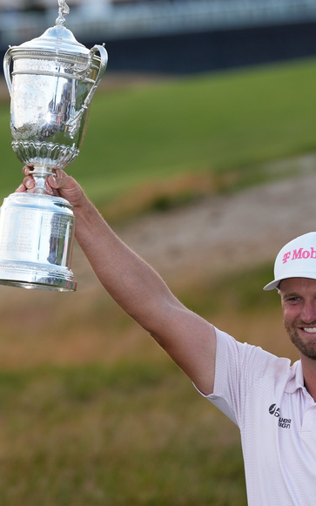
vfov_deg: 6.1
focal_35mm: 345
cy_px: 212
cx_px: 181
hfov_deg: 3.8
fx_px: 4755
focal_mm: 192
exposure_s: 1/640
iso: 400
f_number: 4.5
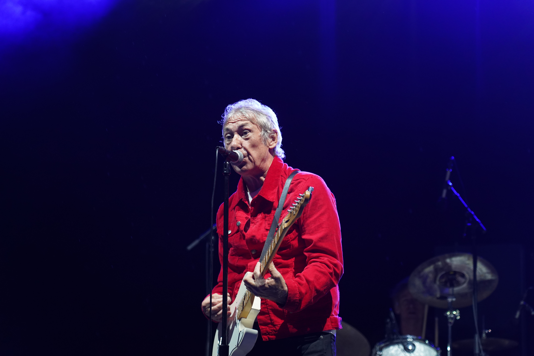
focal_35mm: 105
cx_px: 267
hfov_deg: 19.5
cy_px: 178
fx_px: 1557
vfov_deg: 13.0
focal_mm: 105
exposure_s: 1/160
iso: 2500
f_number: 4
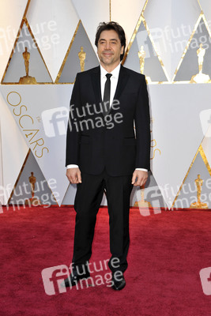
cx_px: 106
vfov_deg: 28.8
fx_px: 615
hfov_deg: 19.5
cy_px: 158
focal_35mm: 70
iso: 1000
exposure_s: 1/250
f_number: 7.1
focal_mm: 70
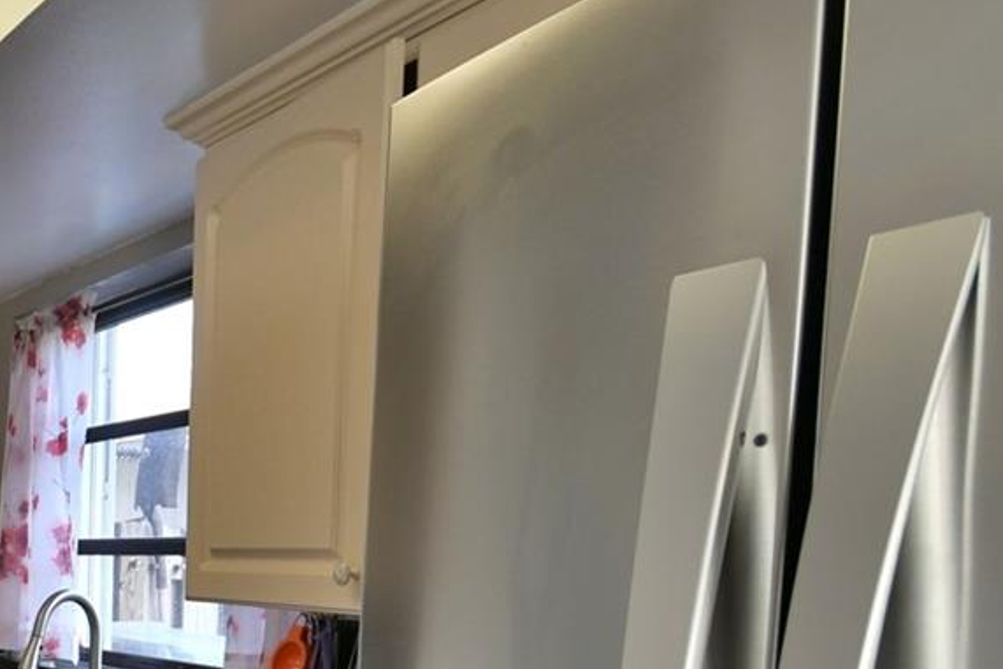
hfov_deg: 37.2
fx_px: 1170
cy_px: 622
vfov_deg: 30.3
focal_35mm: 42
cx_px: -155
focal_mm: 10
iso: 800
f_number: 5
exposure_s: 1/100
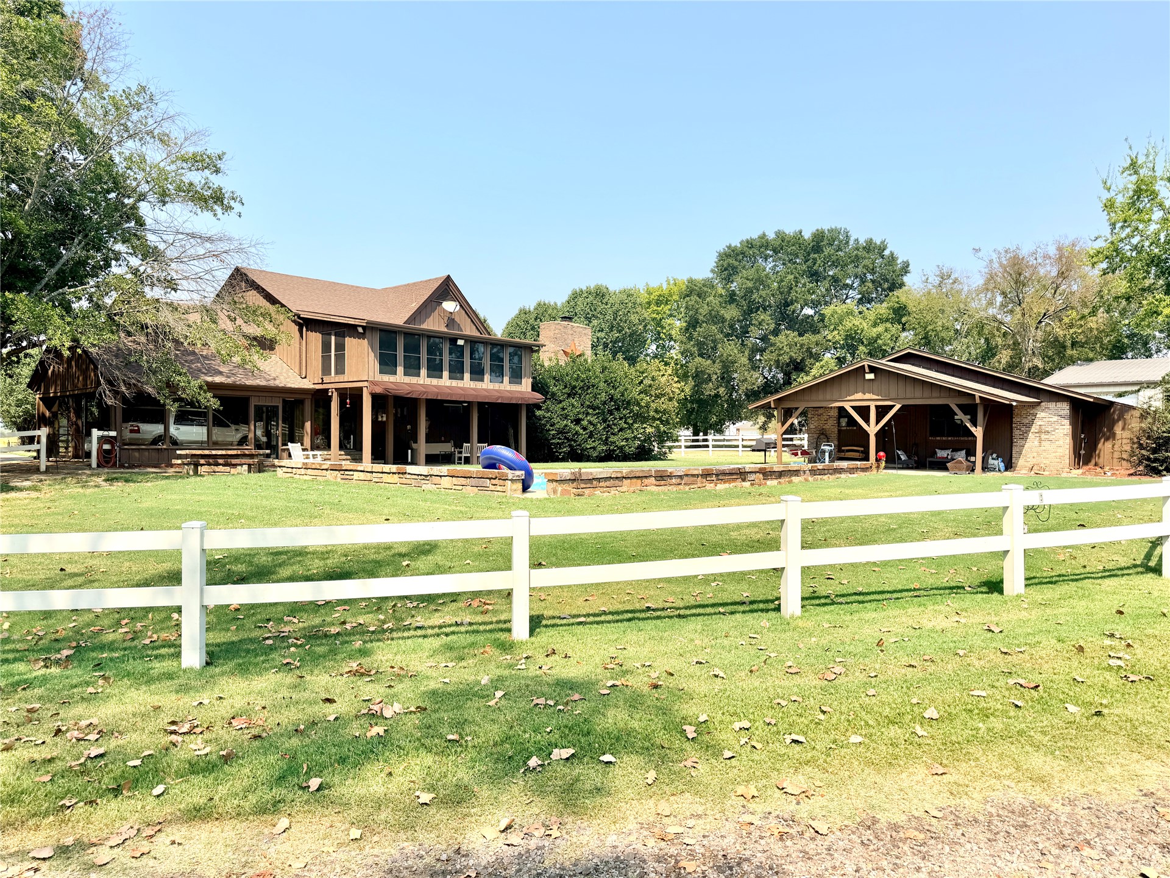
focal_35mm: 24
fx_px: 811
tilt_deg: +1.1
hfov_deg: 71.6
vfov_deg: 56.8
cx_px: 585
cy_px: 439
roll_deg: -1.2
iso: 80
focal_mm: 6.76
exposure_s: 1/4673
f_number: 1.78
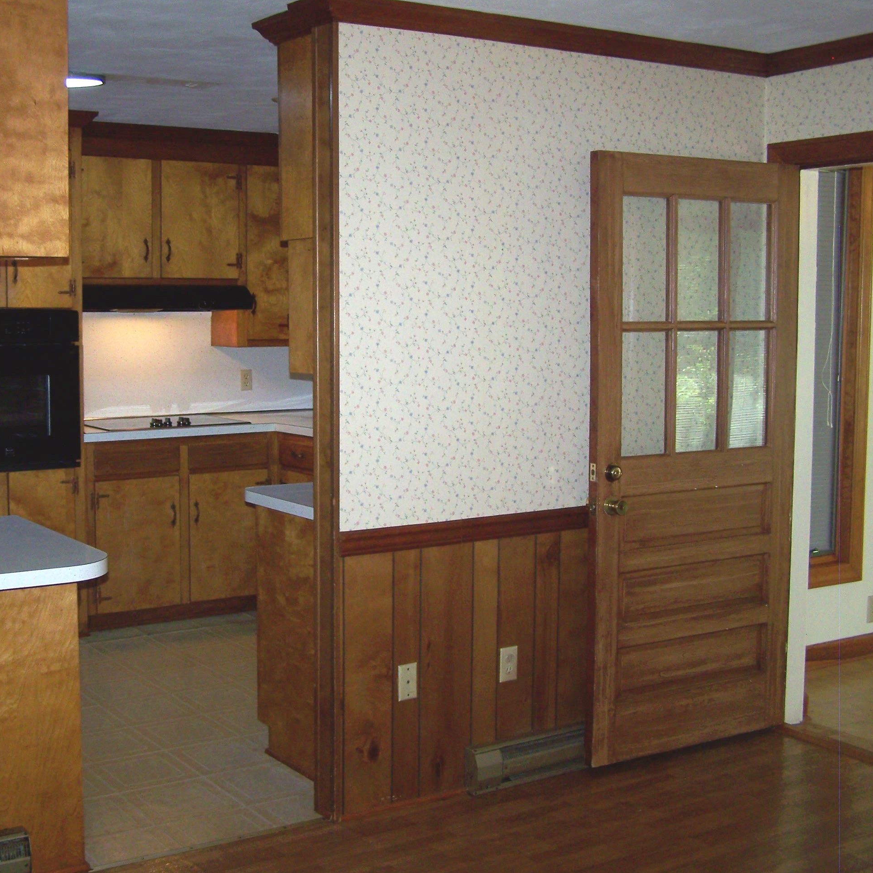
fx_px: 1284
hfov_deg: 37.4
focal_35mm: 45
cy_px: 438
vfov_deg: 37.6
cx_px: 337
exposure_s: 1/60
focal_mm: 6.3
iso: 80
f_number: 2.8
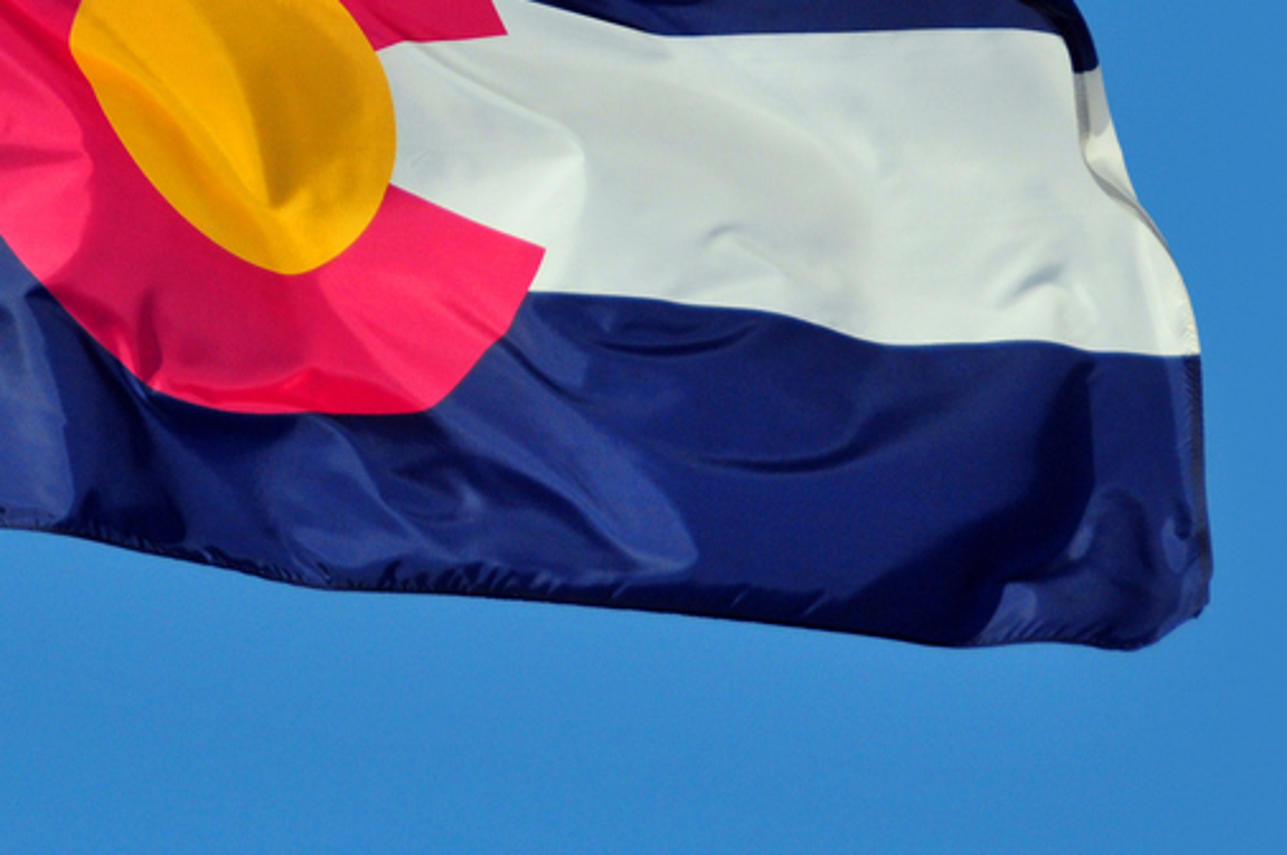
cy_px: 108
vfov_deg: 3.5
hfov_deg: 5.3
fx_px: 13937
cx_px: 179
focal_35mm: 390
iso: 500
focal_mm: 105
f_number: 5.3
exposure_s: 1/4000
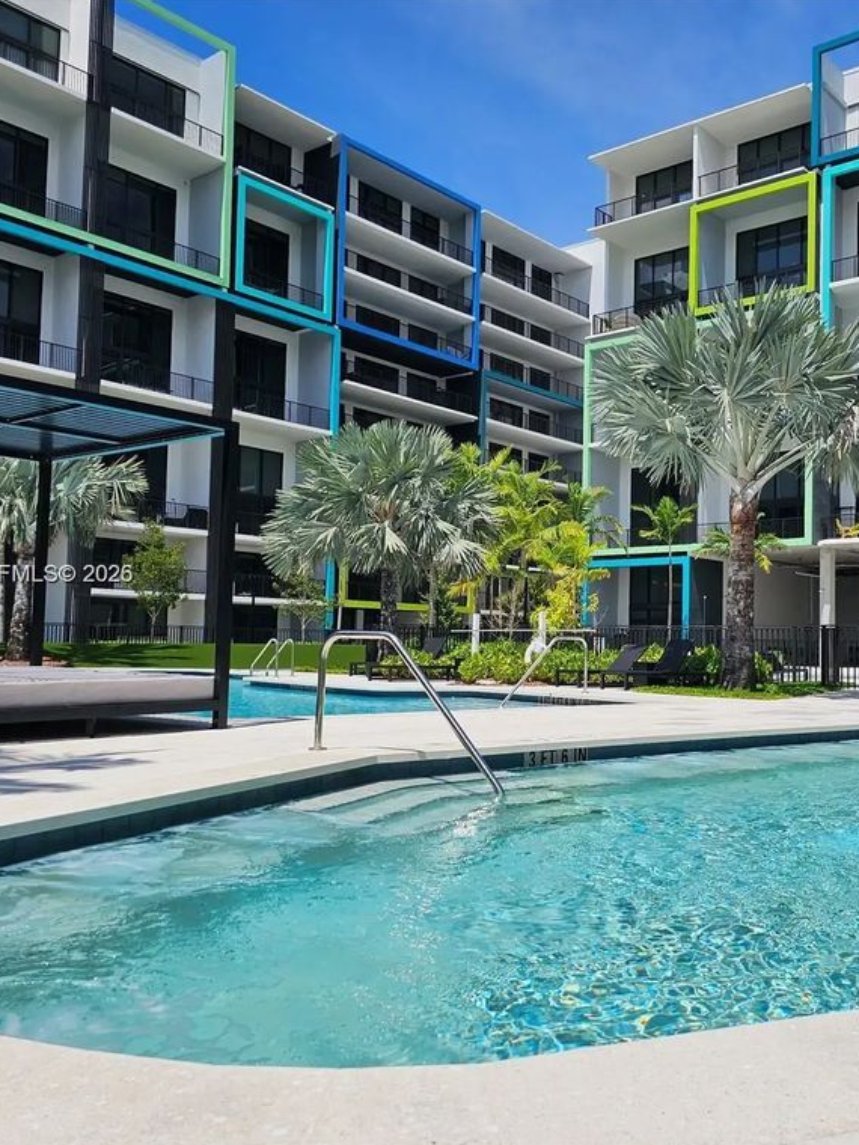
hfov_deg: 44.5
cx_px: 604
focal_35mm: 31
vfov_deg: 58.4
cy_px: 576
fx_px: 1026
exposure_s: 1/1709
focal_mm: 6.3
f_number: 1.7
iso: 12
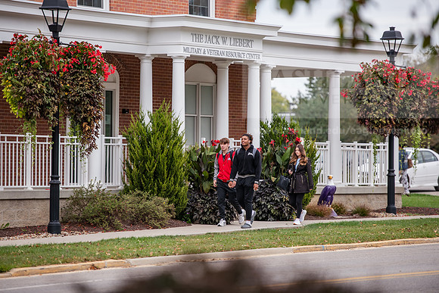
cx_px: 220
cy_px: 146
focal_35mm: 185
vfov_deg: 7.4
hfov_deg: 11.1
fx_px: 2256
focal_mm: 185
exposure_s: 1/500
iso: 250
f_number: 3.2
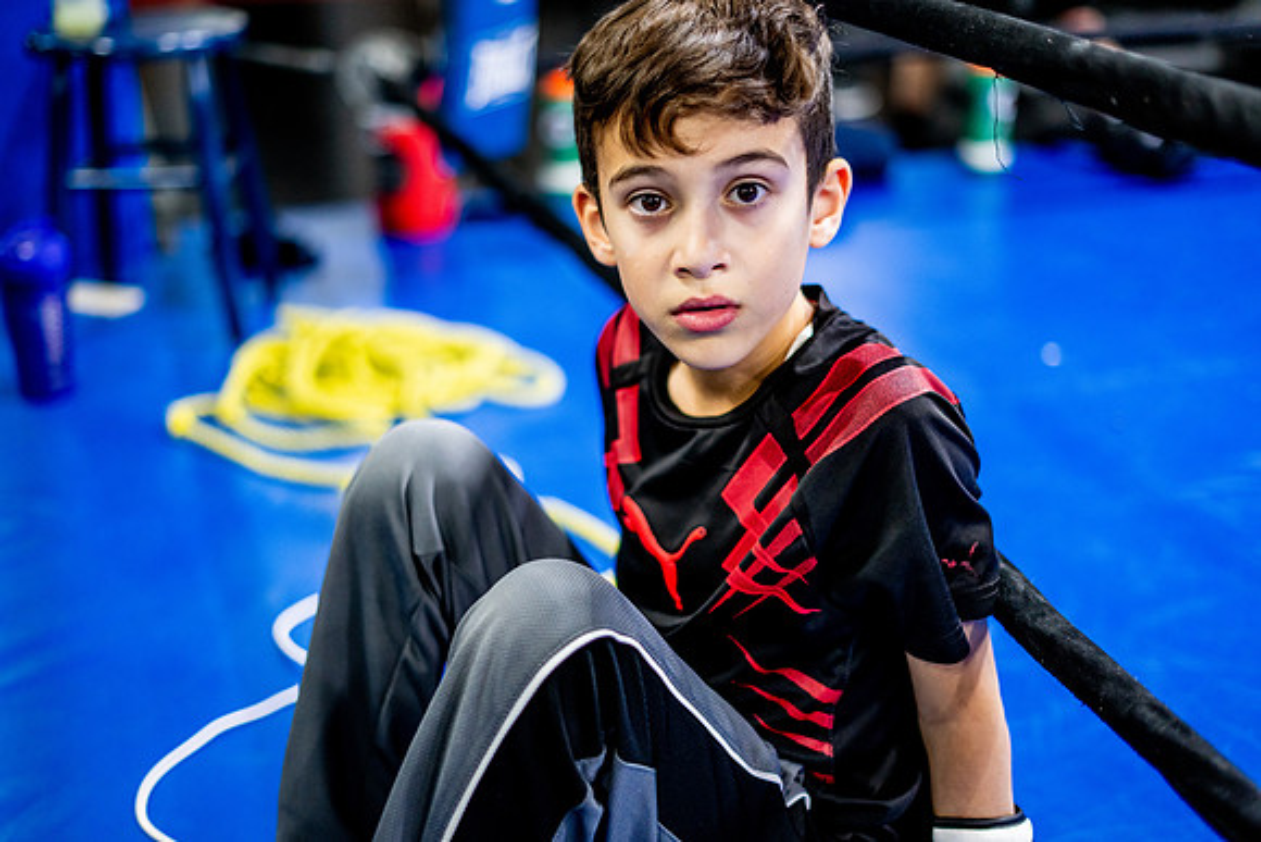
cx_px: 630
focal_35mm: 50
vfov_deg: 27.0
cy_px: 421
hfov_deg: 39.6
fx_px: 1752
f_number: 1.8
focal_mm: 50
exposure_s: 1/400
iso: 2000
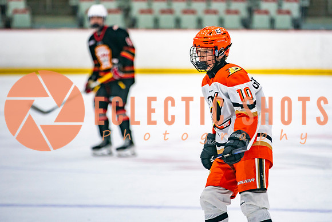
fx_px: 2568
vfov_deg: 4.9
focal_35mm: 278
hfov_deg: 7.4
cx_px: 226
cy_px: 80
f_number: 2.8
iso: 640
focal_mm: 200
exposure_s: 1/640
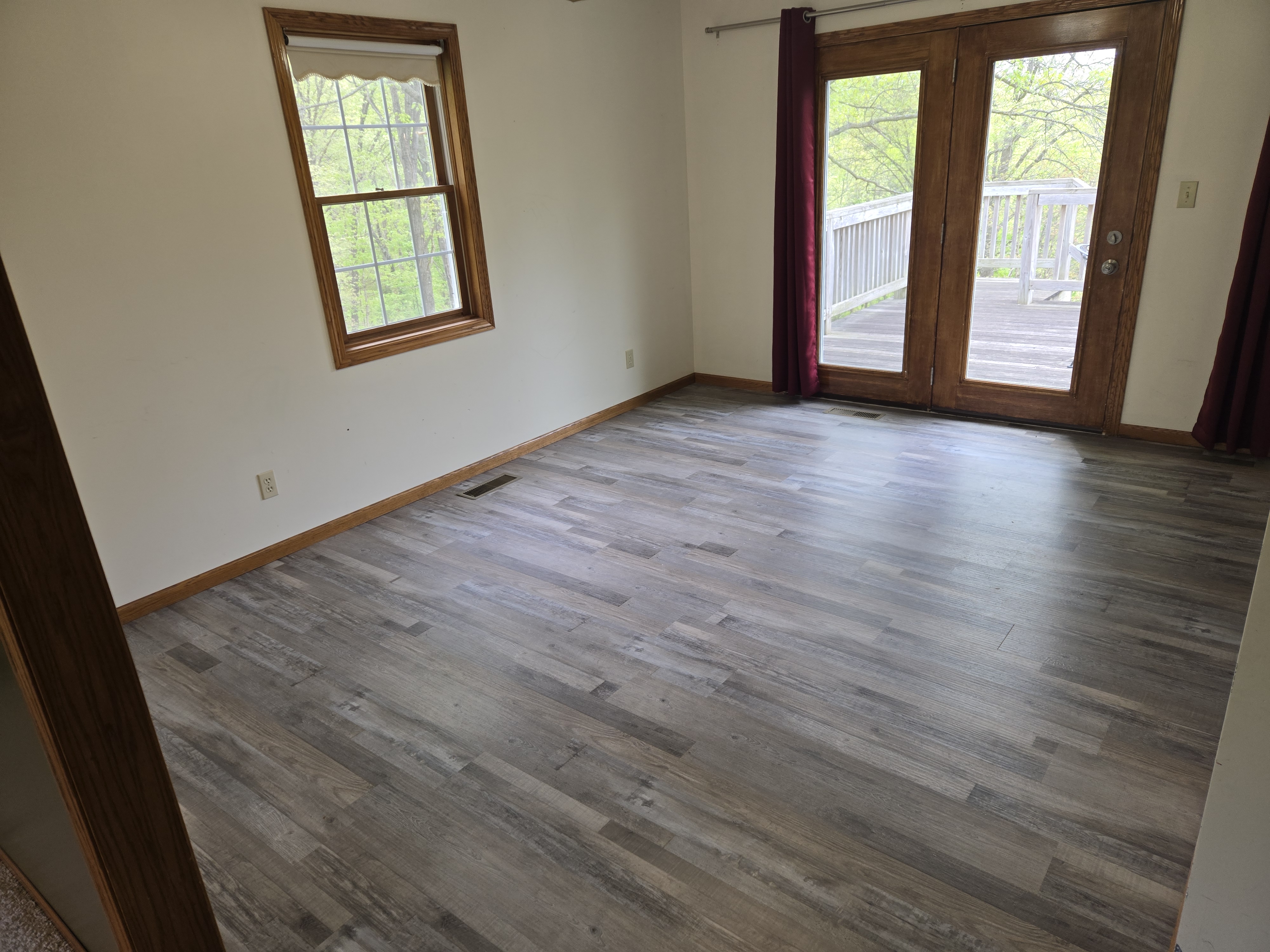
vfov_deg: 58.9
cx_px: 635
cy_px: 476
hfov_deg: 73.9
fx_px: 844
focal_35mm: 23
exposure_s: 1/120
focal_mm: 5.4
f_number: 1.8
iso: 50
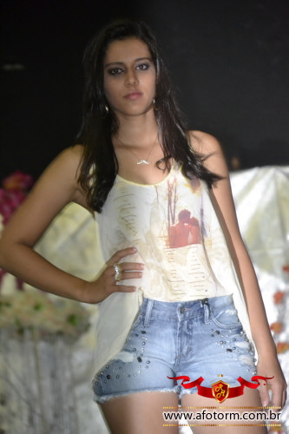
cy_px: 217
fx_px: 2440
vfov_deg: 10.2
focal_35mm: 202
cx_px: 144
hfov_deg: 6.8
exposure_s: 1/60
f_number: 5.6
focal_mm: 135
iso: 3200
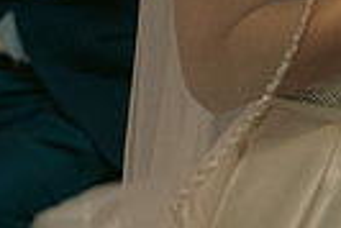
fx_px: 2266
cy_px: -216
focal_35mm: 239
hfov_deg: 8.4
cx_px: 531
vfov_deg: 5.6
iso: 2500
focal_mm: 55
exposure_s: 1/160
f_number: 3.5
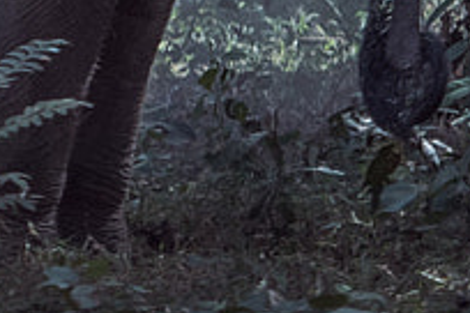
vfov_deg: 1.3
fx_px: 13812
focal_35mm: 1058
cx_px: -788
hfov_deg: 1.9
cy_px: -670
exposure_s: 1/250
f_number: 2.8
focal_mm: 135
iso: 220
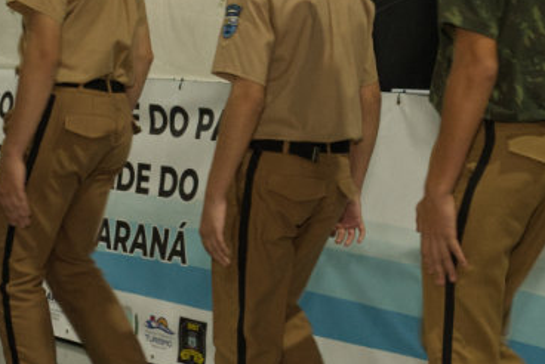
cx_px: 477
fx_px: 1727
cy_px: 4
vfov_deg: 11.9
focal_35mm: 114
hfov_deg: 17.7
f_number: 4
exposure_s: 1/100
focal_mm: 35
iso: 4000
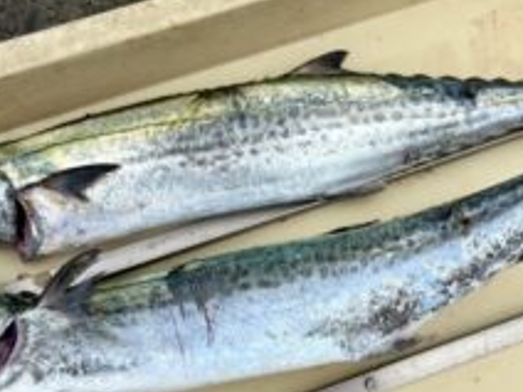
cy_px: 242
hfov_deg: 38.7
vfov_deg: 29.6
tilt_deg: -81.7
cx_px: 323
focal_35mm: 49
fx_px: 740
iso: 50
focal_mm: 5.96
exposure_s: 1/4950
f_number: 1.6
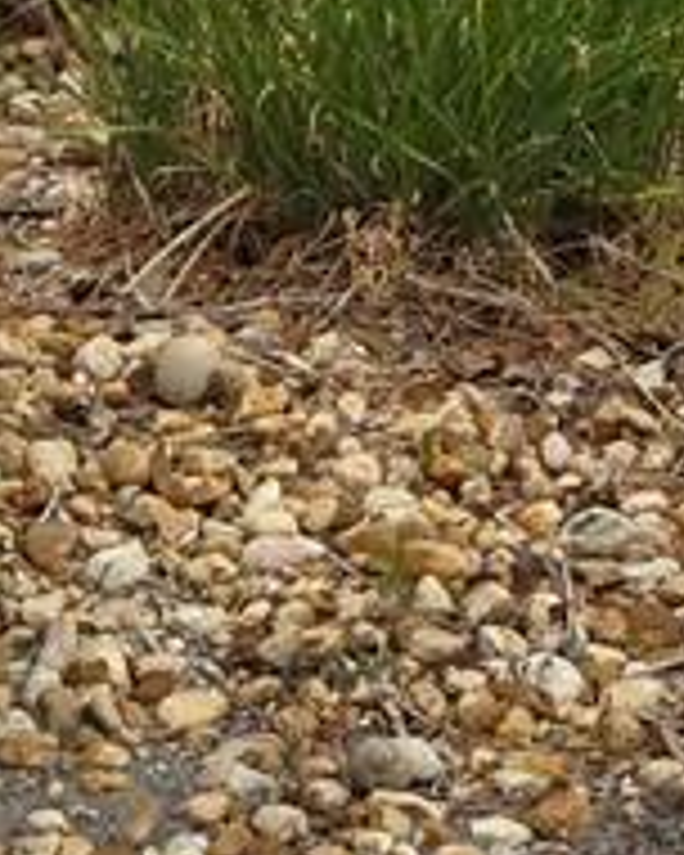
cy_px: -1638
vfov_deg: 8.6
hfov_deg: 8.0
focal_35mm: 189
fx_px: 4783
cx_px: 999
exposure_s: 1/2921
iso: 32
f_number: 1.8
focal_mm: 5.4
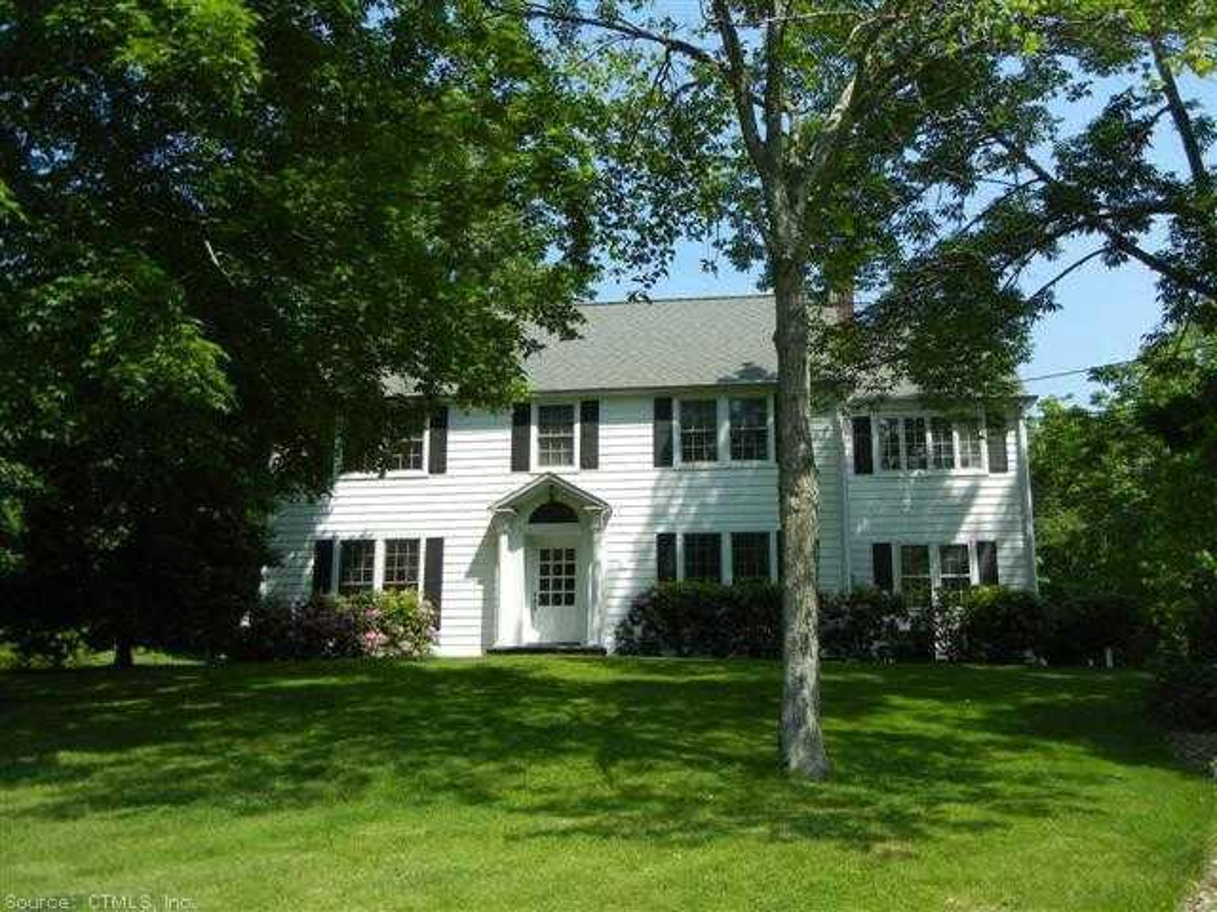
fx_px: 1195
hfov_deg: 54.0
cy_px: 456
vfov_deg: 41.8
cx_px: 608
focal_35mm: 34
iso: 160
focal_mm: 6.2
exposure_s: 1/265
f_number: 7.2
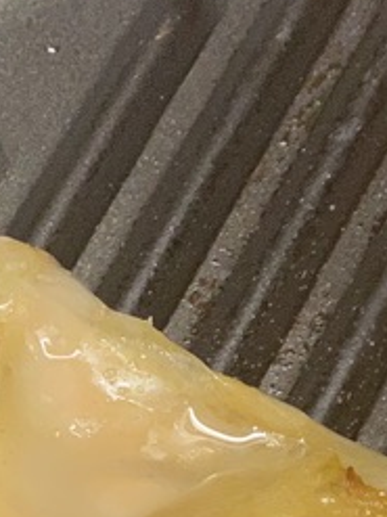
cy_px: 638
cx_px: 324
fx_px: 1611
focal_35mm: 108
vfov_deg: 17.3
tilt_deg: -77.2
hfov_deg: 13.6
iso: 250
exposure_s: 1/50
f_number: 1.8
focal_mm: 4.25
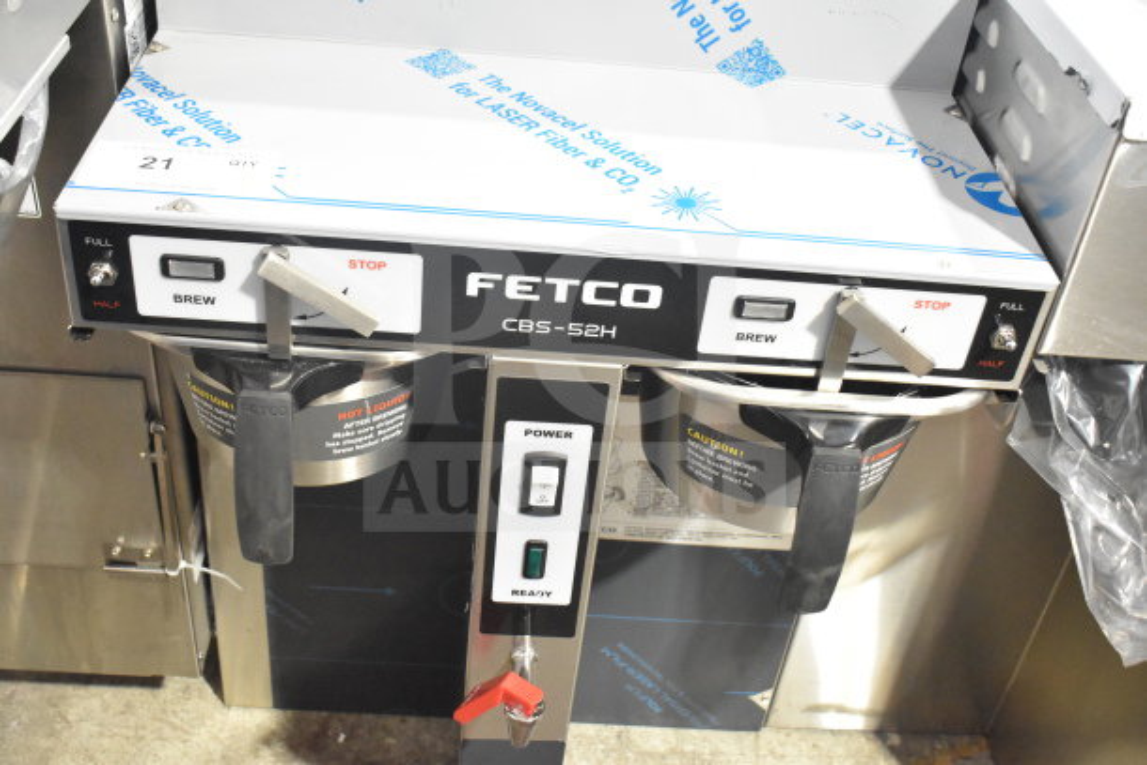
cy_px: 382
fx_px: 1291
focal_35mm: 40
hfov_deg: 47.9
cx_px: 574
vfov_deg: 33.0
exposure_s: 1/100
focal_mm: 27
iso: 6400
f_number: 5
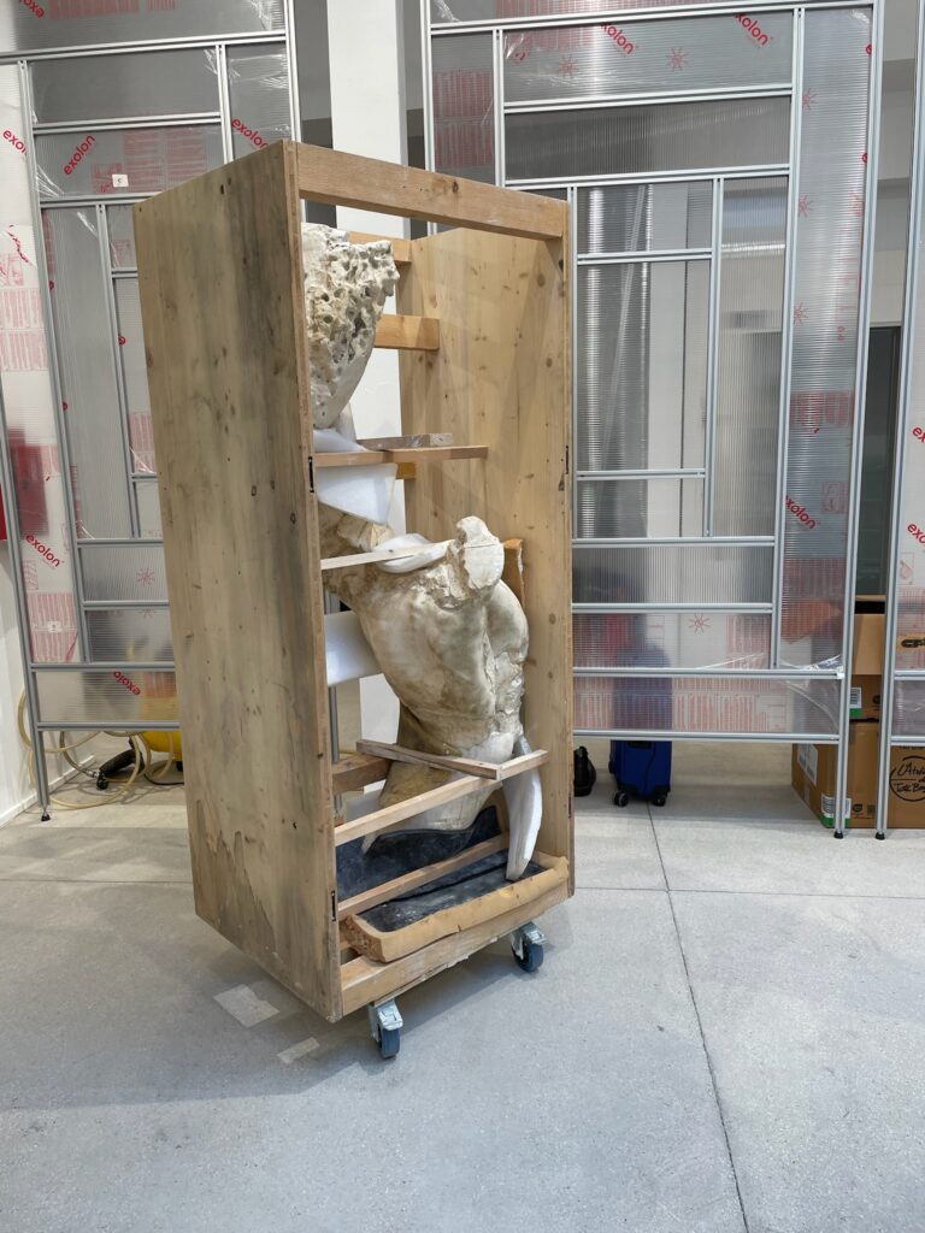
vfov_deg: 67.3
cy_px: 616
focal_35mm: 26
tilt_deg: -9.8
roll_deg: +0.8
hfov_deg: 53.1
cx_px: 462
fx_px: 926
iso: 32
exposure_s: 1/100
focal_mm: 4.2
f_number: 1.6
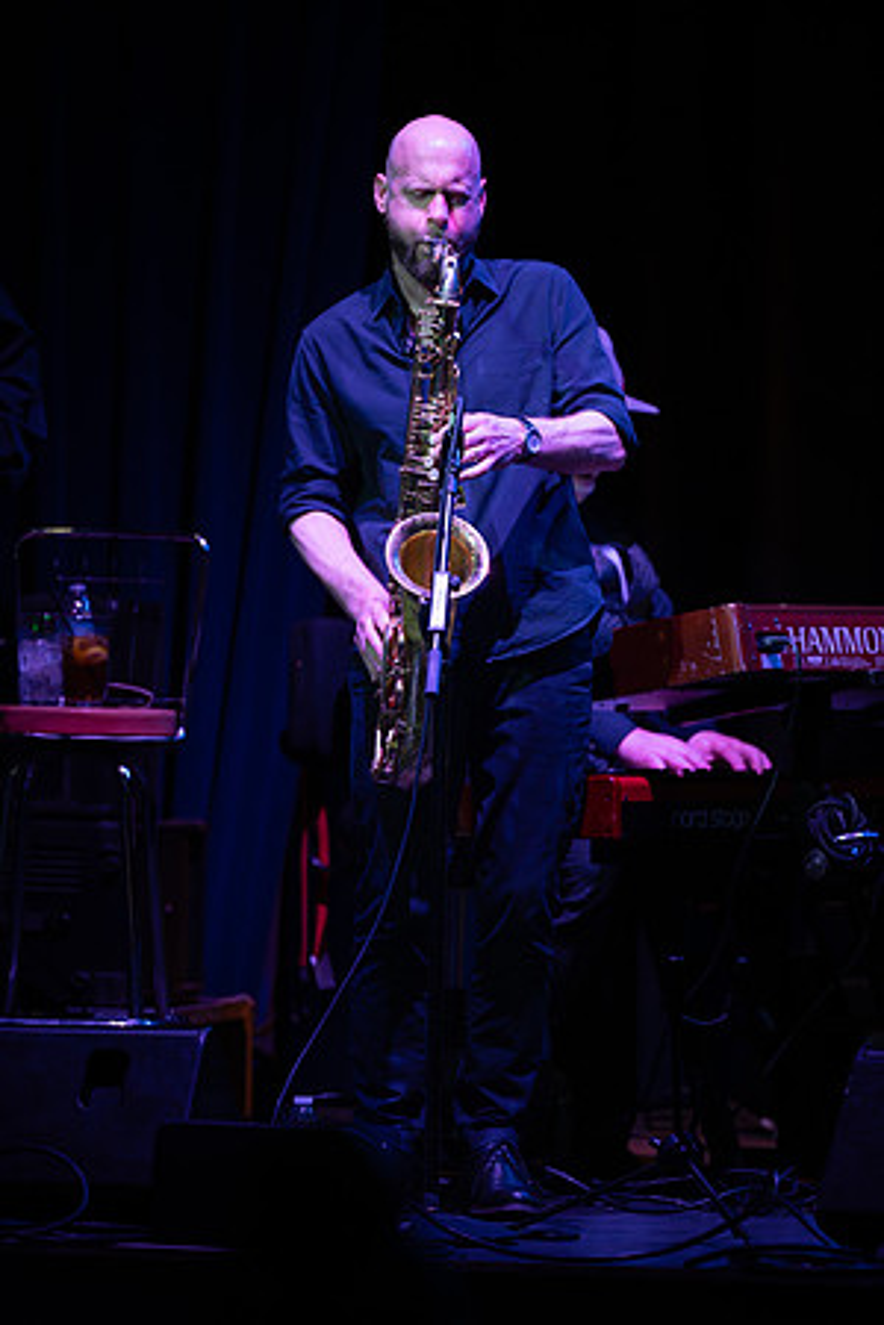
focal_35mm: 200
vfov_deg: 10.3
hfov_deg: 6.9
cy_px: 662
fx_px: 7366
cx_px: 442
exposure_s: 1/250
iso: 5000
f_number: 2.8
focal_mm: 200
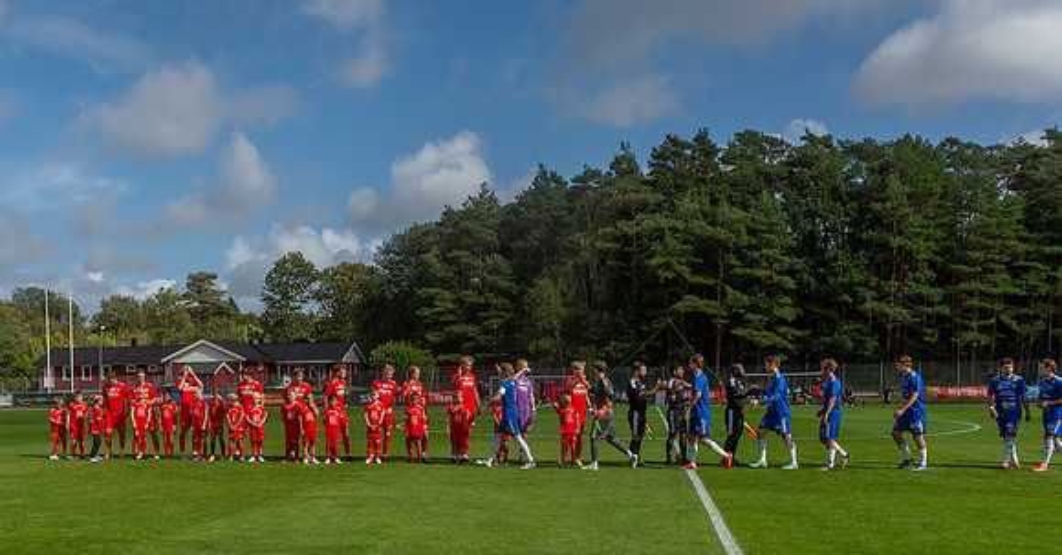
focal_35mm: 35
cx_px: 383
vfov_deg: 30.9
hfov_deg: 56.2
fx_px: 978
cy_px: 444
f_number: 7.1
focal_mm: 24
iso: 110
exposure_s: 1/800
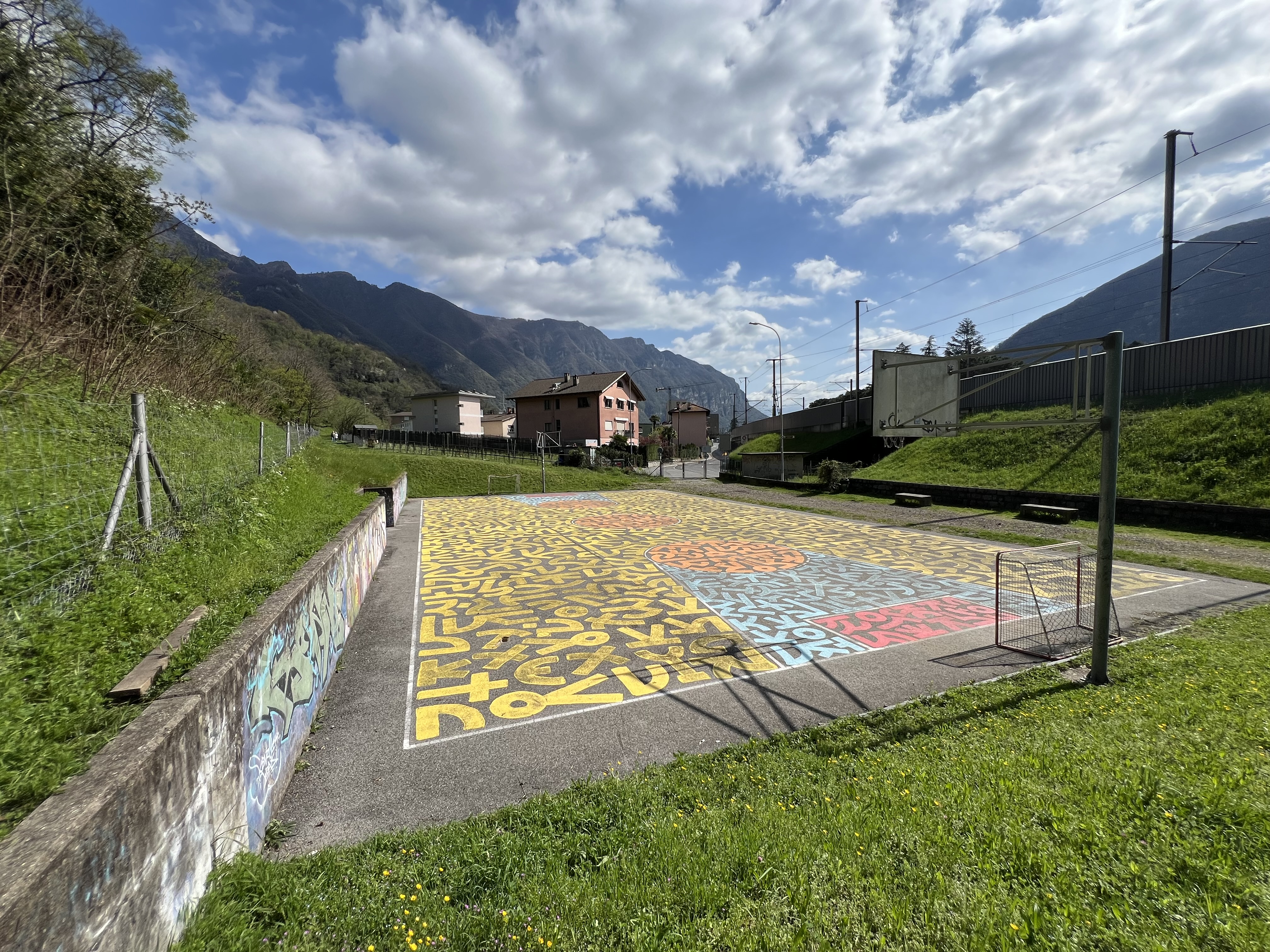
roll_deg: +1.6
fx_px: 477
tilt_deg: -3.2
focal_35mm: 13
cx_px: 635
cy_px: 476
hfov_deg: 106.2
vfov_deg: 89.9
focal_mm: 1.57
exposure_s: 1/2597
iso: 32
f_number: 1.8
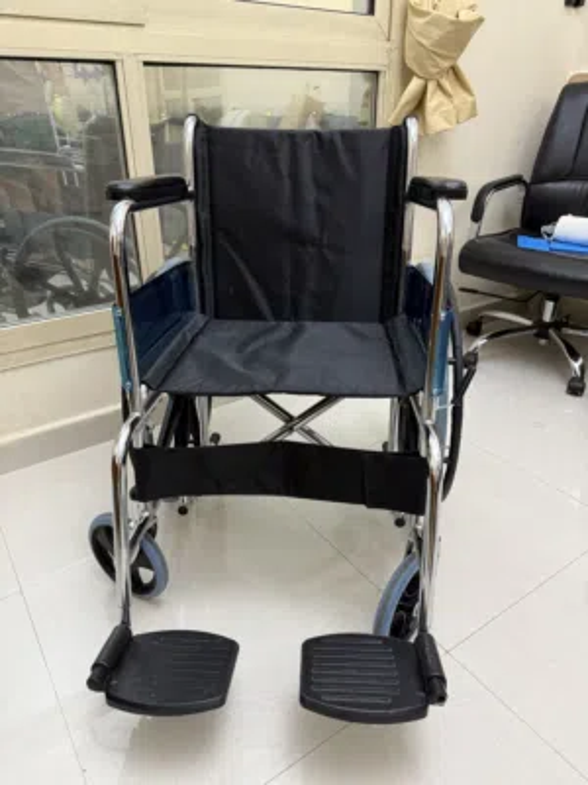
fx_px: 544
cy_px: 392
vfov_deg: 71.6
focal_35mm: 24
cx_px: 294
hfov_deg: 56.8
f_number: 1.78
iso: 400
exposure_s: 1/50
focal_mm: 6.76
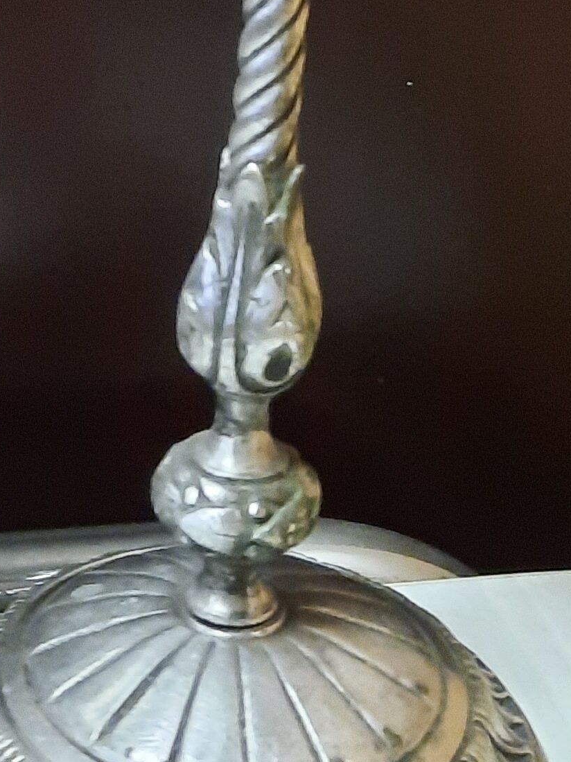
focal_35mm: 91
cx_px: -101
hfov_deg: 15.7
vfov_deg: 20.8
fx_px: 2002
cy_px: -2
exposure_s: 1/25
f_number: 2
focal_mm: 4.6
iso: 640
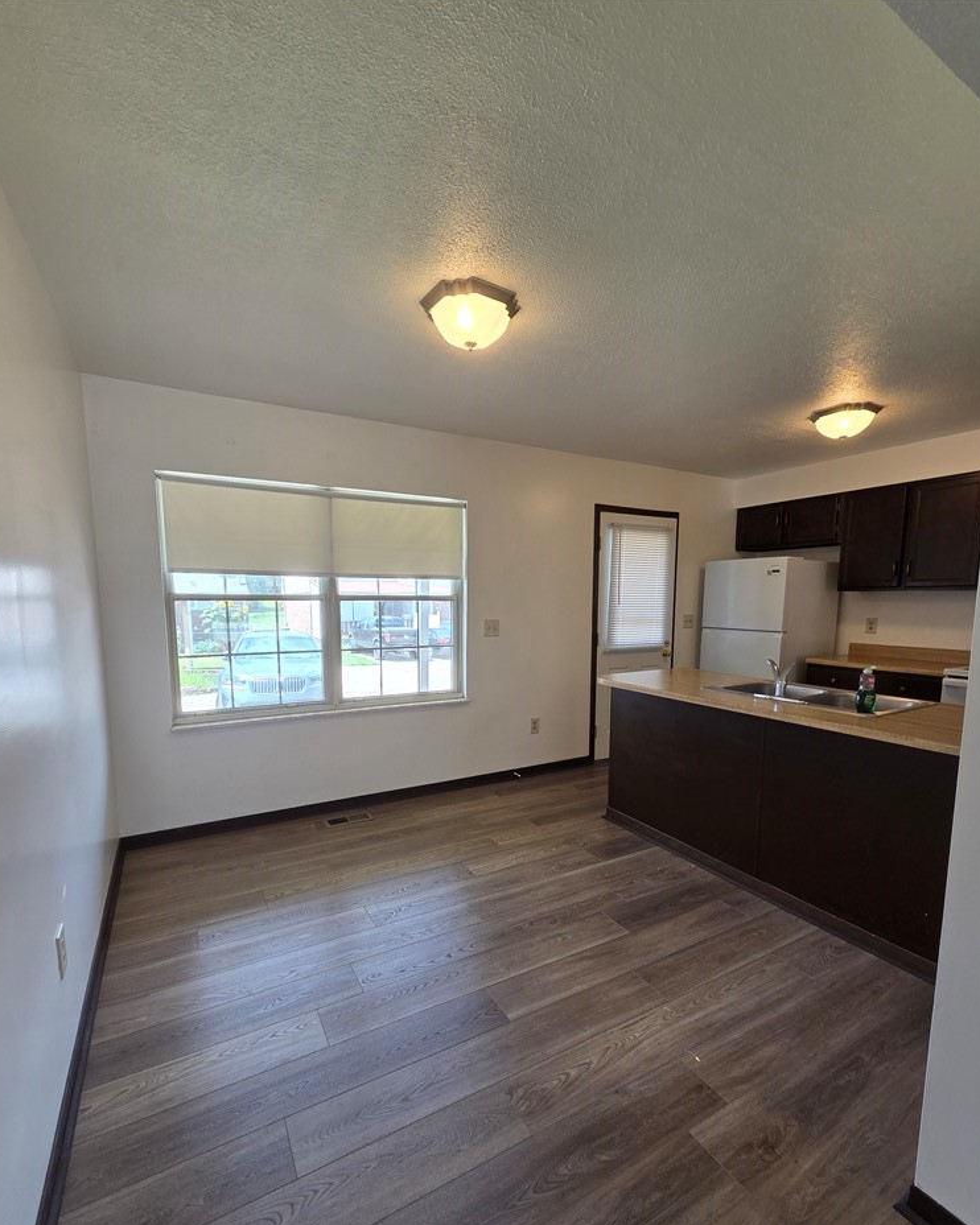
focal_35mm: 14
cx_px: 489
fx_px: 508
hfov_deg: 88.0
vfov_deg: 100.4
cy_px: 671
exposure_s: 1/120
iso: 80
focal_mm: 2.2
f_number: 2.2
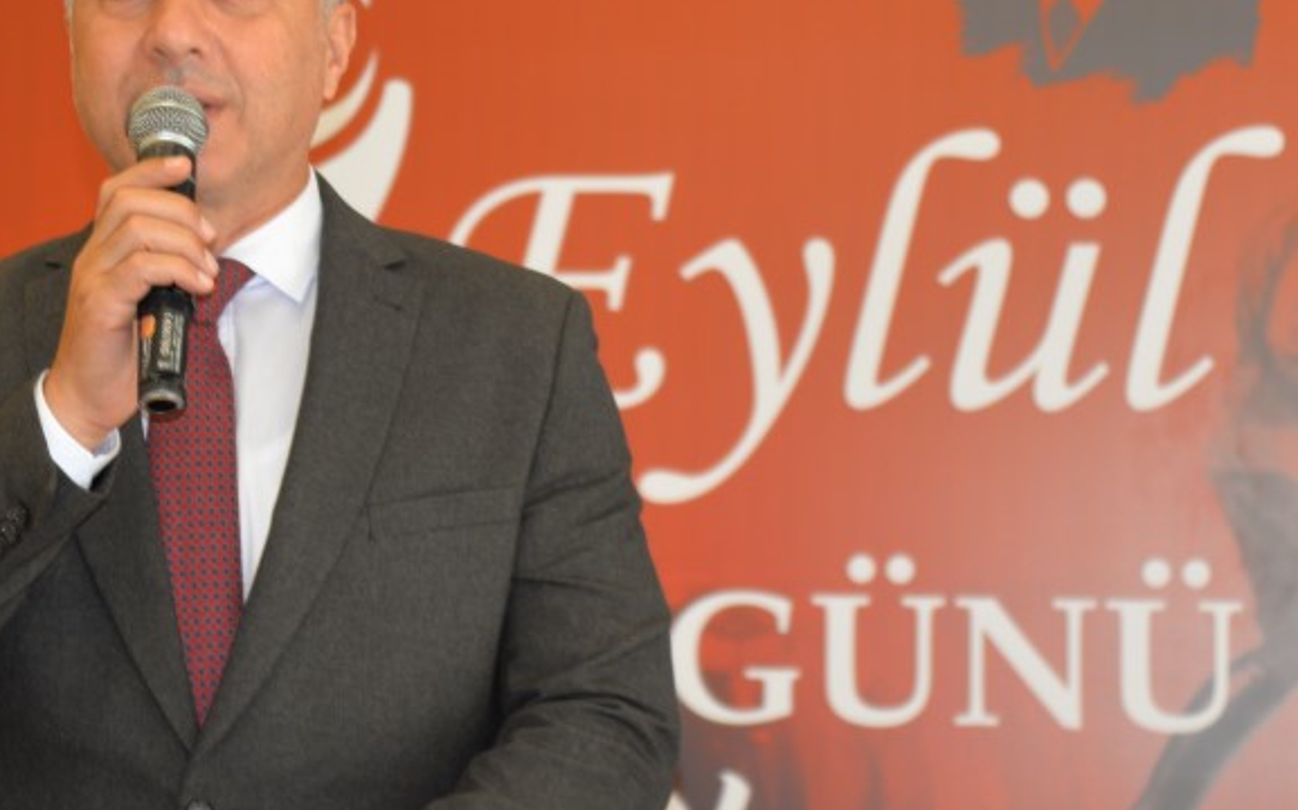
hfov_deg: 17.1
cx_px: 544
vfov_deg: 10.7
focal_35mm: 122
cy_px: 382
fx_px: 4314
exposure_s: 1/60
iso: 560
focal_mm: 60
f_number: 3.8
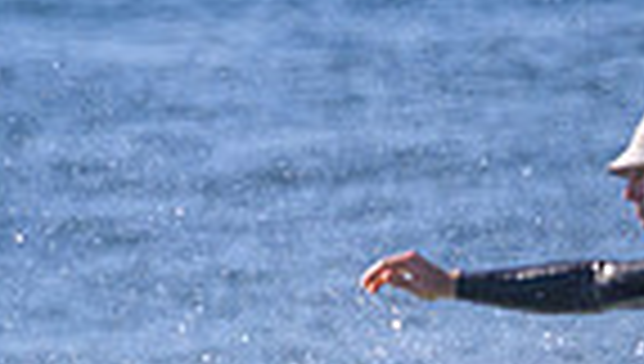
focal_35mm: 2998
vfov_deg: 0.4
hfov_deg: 0.7
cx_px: 521
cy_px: 673
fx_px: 51281
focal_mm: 590
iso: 1400
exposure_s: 1/2000
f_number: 11
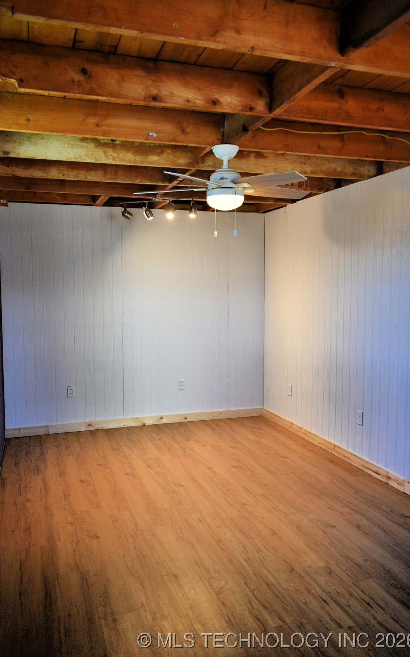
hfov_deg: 44.5
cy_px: 326
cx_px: 198
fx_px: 501
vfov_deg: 66.5
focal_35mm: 28
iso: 500
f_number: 4
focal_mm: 18
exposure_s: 1/60
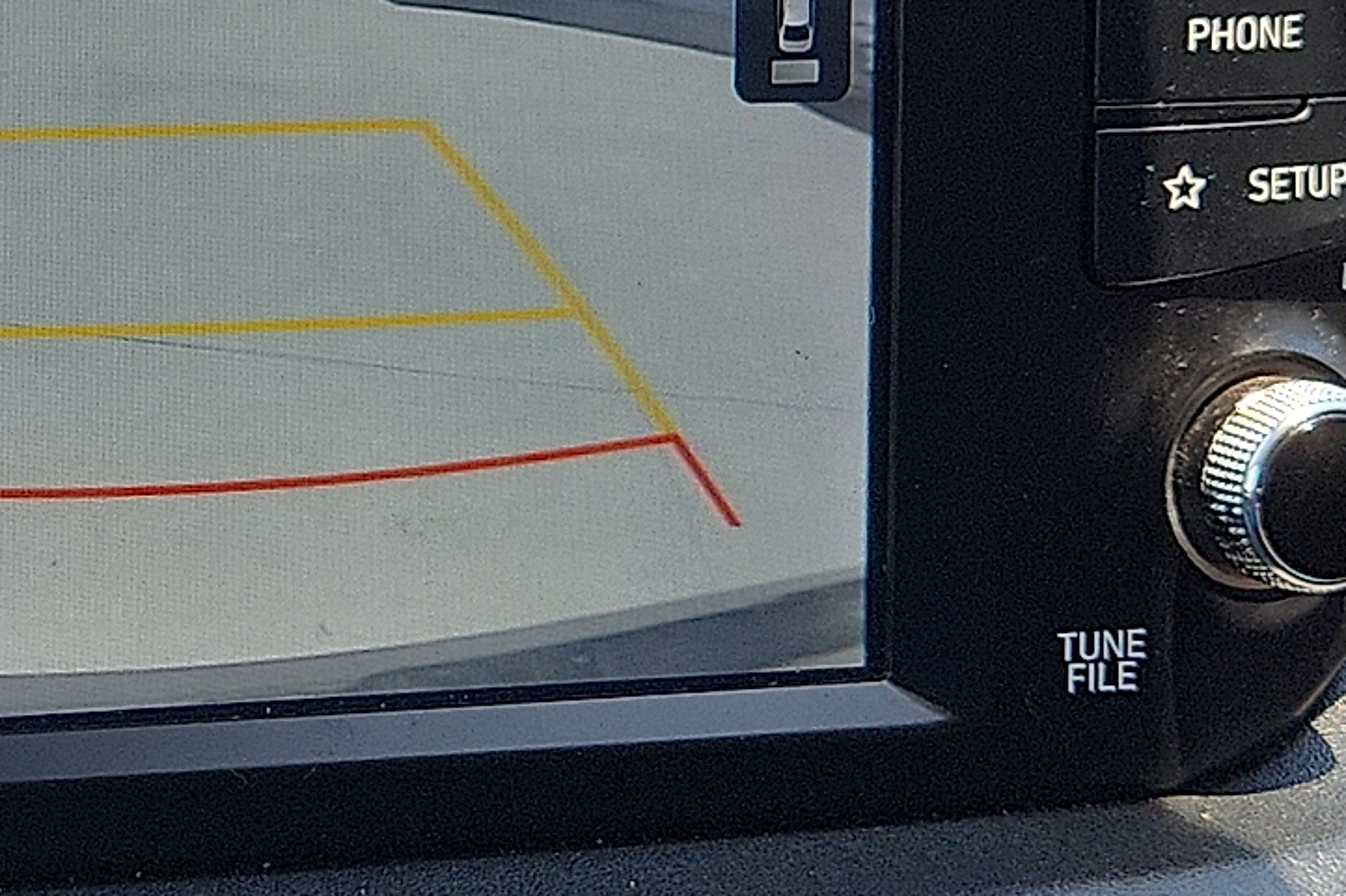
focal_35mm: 53
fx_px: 1981
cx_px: 21
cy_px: 190
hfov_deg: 34.4
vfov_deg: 25.1
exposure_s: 1/200
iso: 50
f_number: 1.8
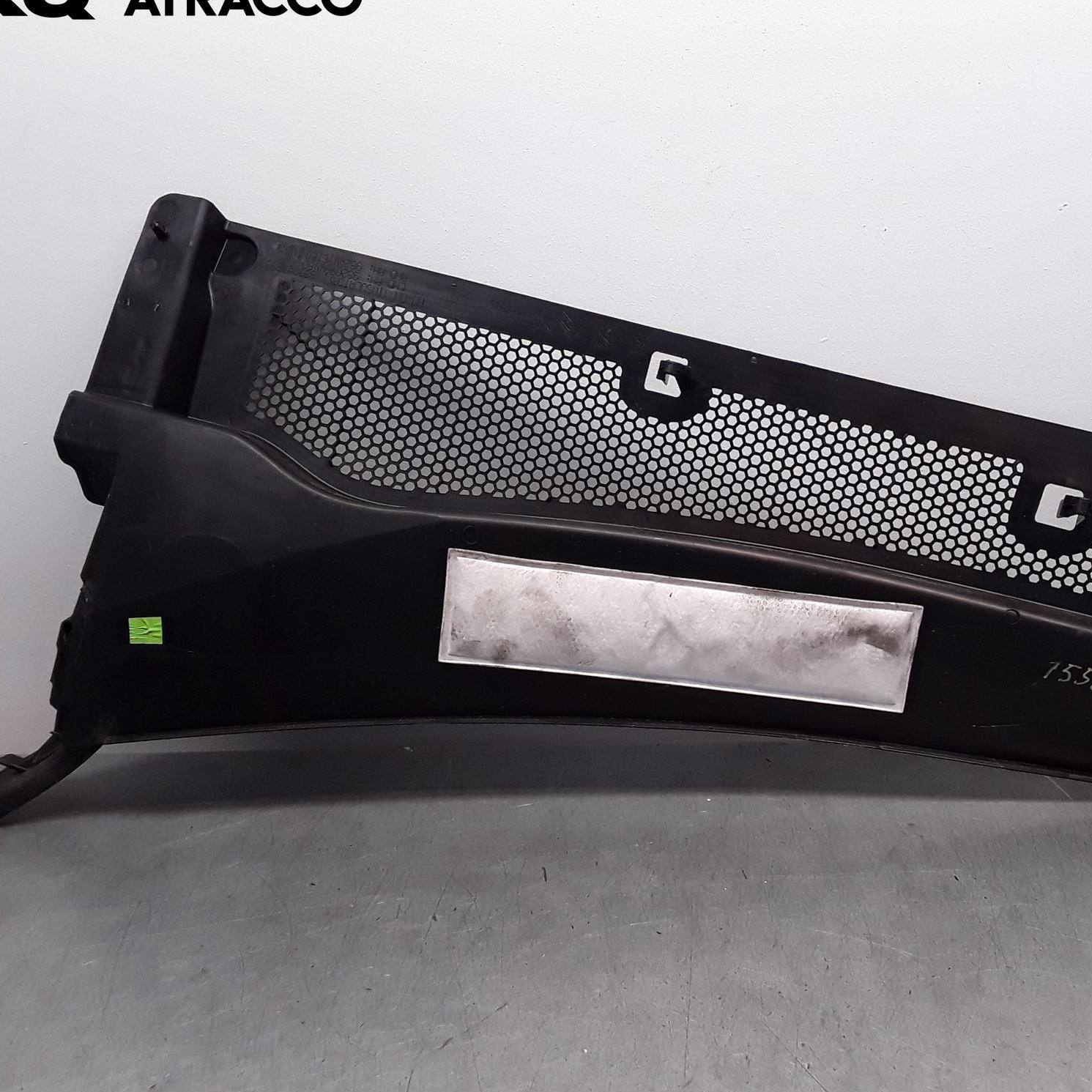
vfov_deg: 48.4
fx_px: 1213
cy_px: 535
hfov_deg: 48.1
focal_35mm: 34
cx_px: 662
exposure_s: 1/169
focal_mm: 2.91
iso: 100
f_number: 1.9
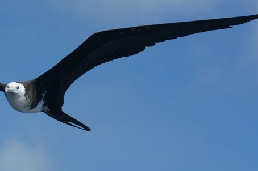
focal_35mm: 208
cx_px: 16
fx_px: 1490
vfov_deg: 6.6
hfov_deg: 9.8
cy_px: 115
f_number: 8
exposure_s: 1/500
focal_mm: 70
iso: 100
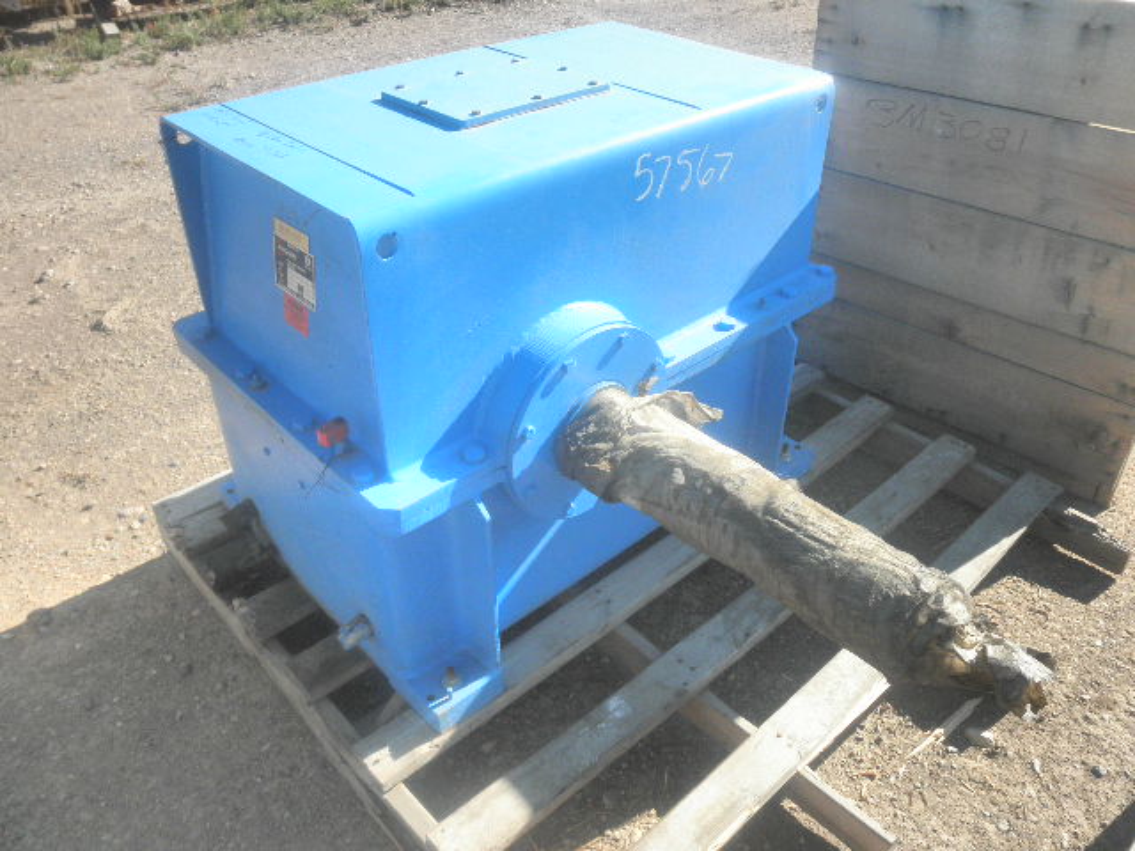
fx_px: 918
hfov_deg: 63.4
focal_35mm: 28
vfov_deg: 49.7
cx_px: 568
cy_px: 426
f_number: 3
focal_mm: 5
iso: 64
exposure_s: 1/400
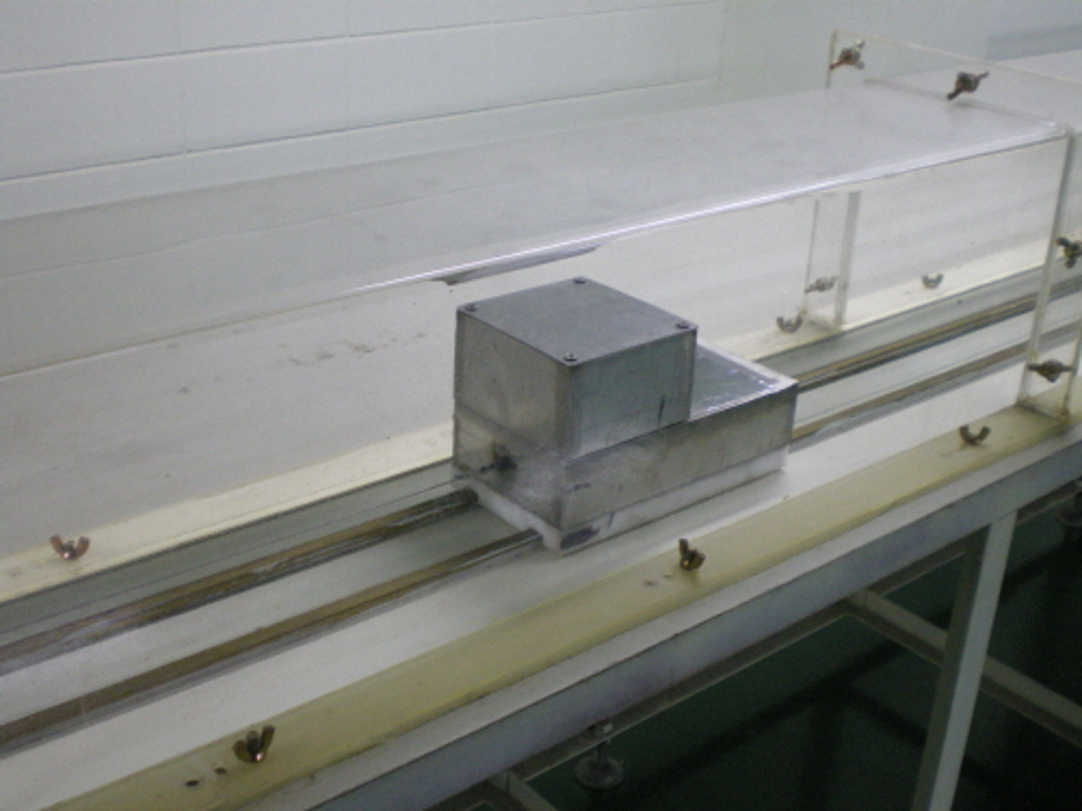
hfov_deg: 42.9
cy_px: 406
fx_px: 1375
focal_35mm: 44
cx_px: 541
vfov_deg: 32.9
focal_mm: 7.4
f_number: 3.5
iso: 400
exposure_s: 1/30
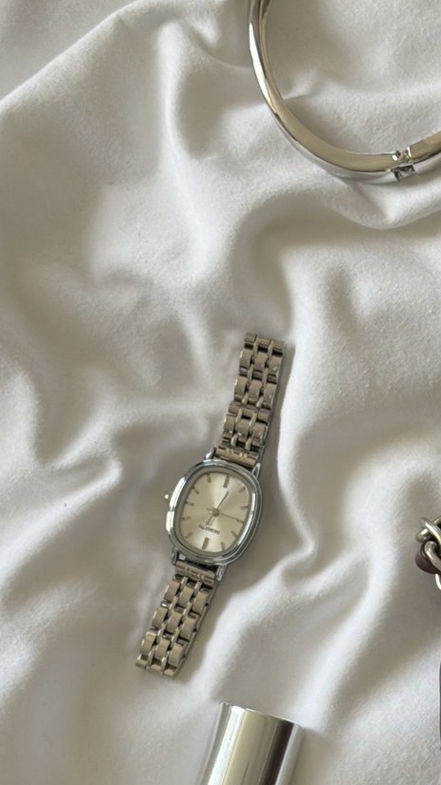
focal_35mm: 127
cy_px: 689
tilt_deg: -86.9
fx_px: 2642
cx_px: 591
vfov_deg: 16.7
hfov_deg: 9.4
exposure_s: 1/285
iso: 64
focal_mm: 6.76
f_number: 1.78
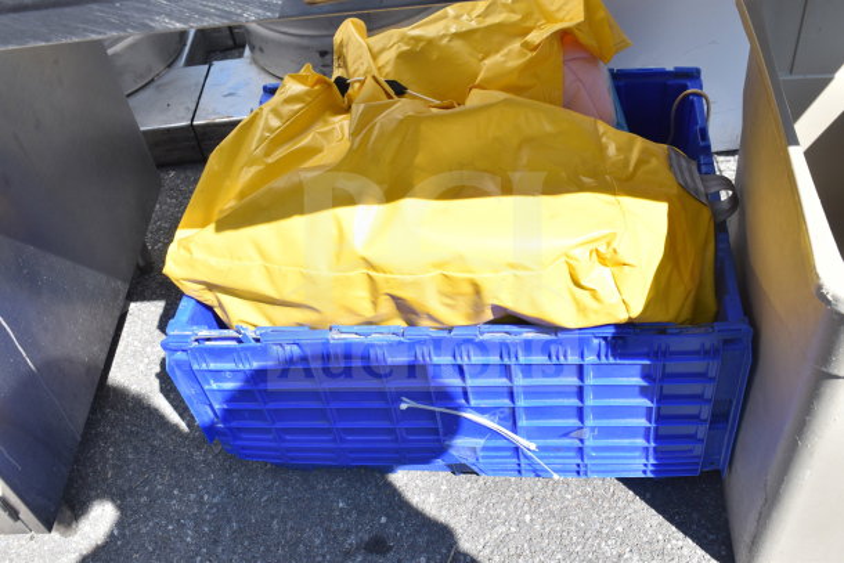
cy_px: 282
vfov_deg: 36.9
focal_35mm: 36
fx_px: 844
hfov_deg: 53.1
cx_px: 422
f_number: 7.1
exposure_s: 1/200
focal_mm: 24
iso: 200
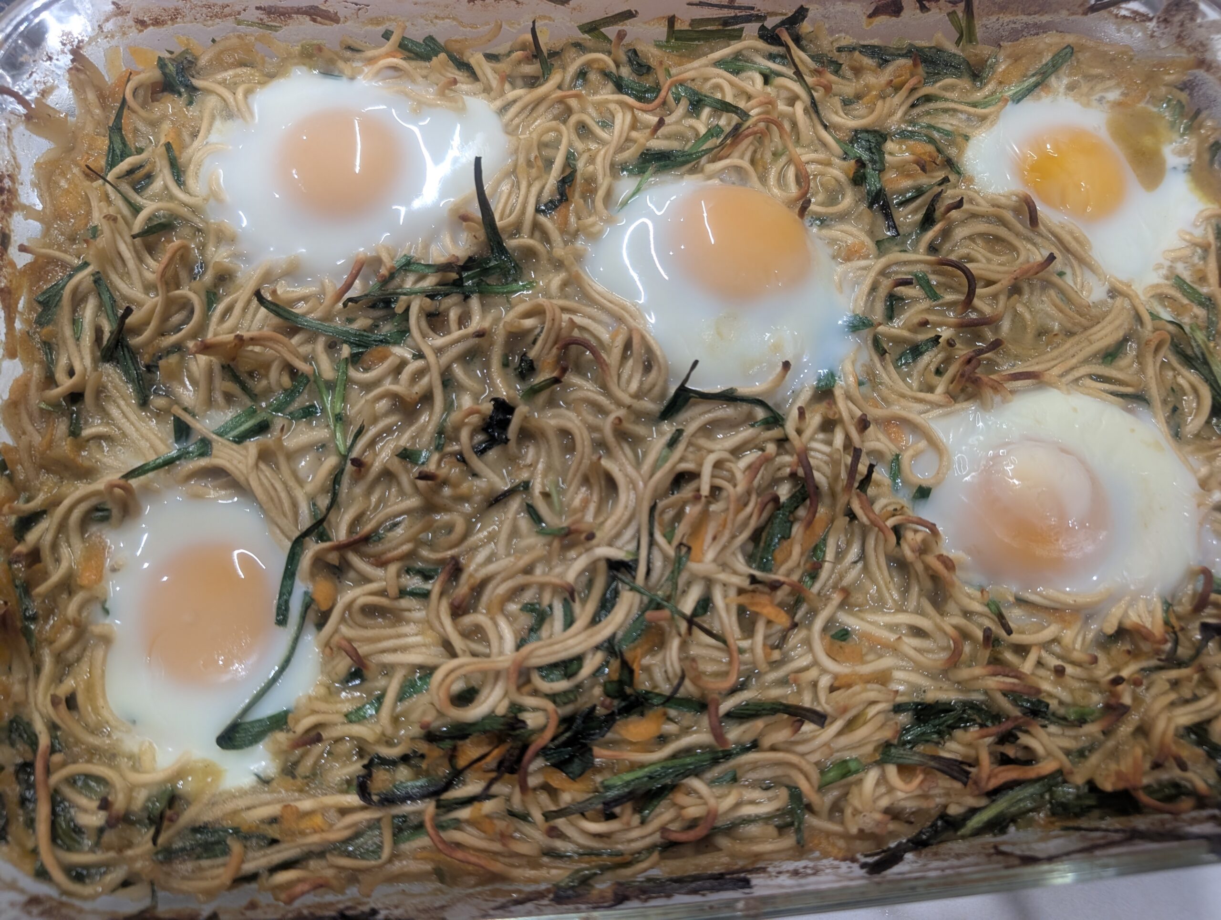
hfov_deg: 71.5
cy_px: 460
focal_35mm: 24
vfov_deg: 56.9
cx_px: 610
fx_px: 848
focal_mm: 6.9
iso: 172
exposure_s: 1/100
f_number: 1.68
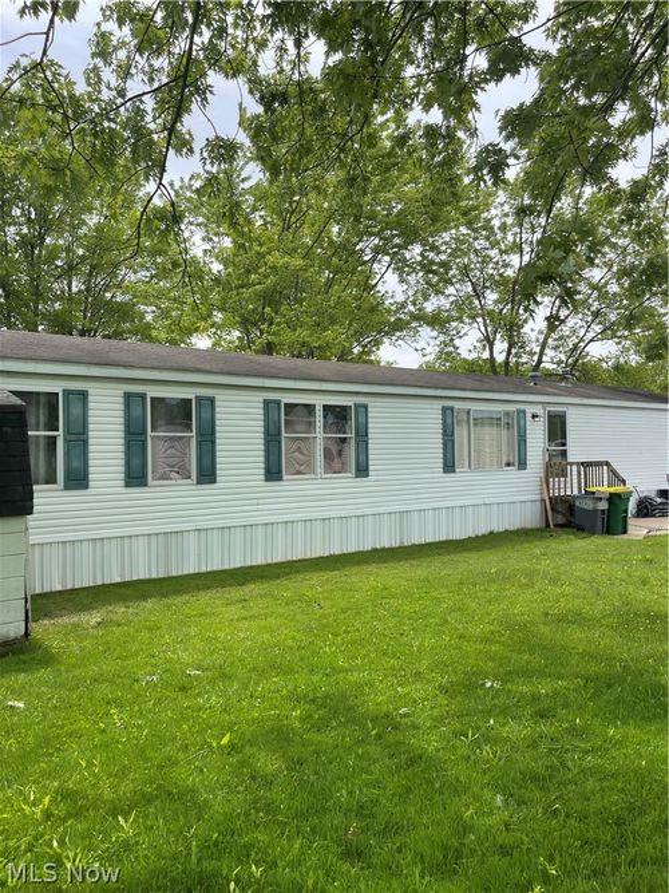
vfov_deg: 69.4
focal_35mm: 25
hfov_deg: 54.9
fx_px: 644
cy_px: 446
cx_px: 334
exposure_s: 1/2165
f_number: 1.6
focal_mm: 5.1
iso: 32
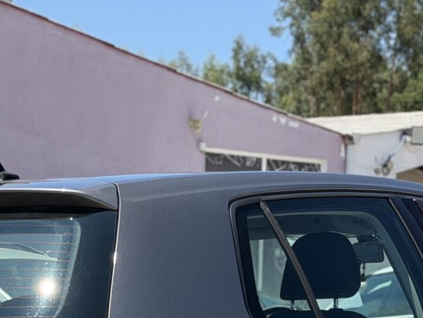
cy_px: 411
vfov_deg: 10.6
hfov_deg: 14.4
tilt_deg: -3.9
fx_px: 1674
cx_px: 213
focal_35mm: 137
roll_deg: -2.3
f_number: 1.78
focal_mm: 6.76
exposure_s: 1/2762
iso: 100
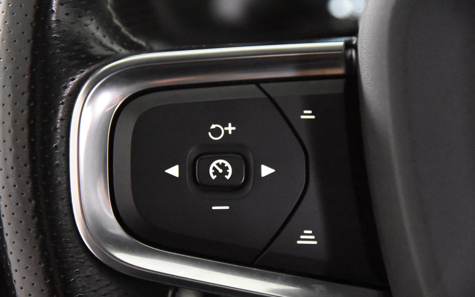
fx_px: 1398
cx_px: 238
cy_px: 143
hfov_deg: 19.3
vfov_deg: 12.1
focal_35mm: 108
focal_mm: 70
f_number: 4
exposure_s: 1/125
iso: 12800
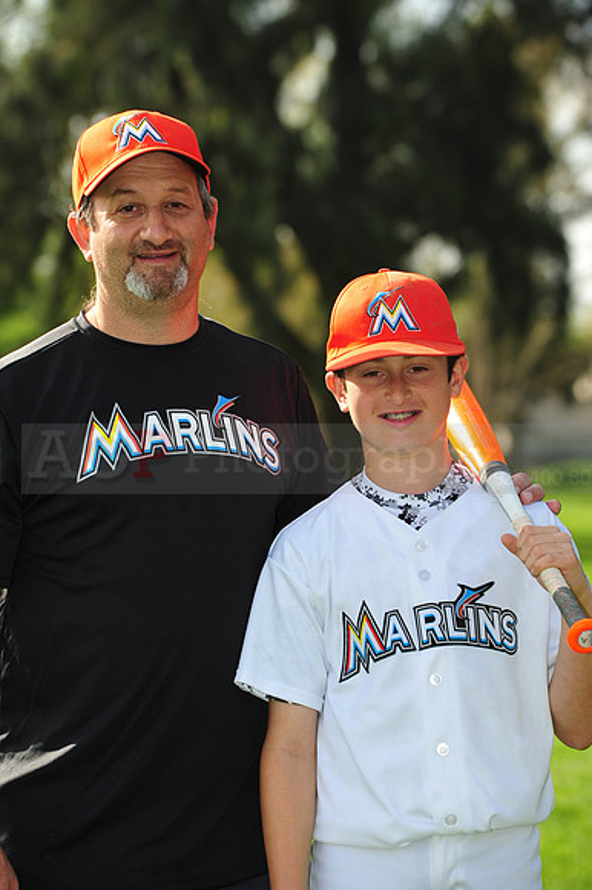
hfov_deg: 8.3
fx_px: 4075
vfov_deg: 12.5
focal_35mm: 165
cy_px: 445
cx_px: 296
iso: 200
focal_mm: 165
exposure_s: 1/320
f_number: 7.1
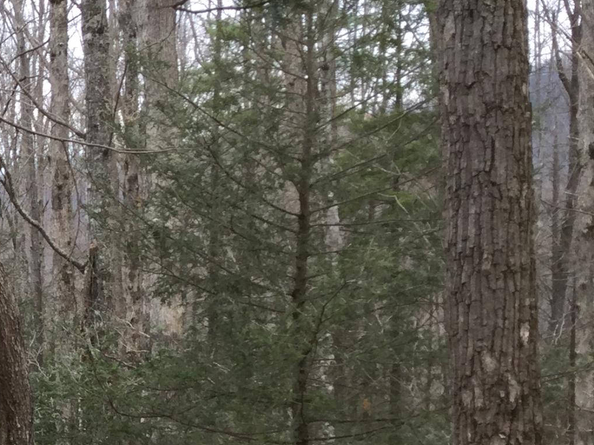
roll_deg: +1.5
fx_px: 1561
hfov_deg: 19.5
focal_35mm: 91
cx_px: -224
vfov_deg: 15.9
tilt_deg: -8.8
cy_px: 463
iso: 32
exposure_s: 1/120
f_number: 2.4
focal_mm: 3.3
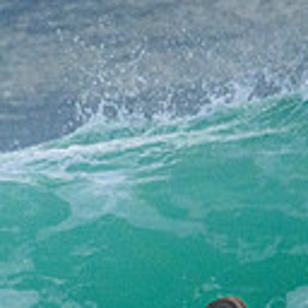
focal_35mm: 4220
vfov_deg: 0.4
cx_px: 125
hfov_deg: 0.4
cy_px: 354
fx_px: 42481
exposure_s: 1/2000
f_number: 11
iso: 2800
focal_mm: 800
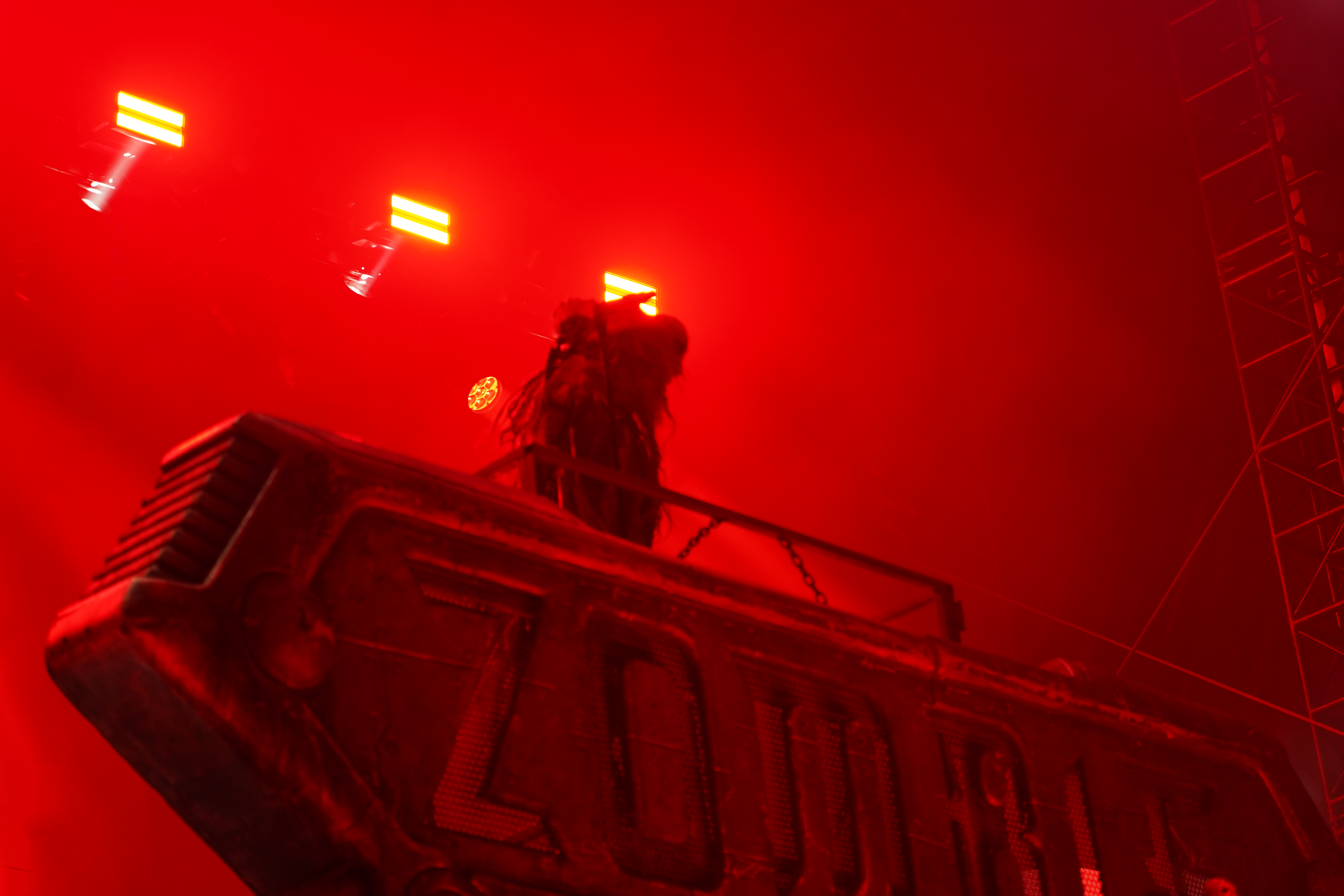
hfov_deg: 19.5
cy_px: 448
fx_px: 3920
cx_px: 672
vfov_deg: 13.0
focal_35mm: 105
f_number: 4
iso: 800
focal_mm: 105
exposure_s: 1/125
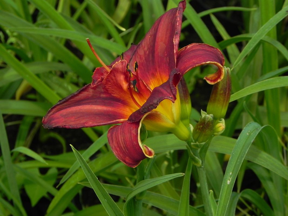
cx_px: 144
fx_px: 1531
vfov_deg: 8.1
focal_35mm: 184
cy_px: 108
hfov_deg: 10.7
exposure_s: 1/500
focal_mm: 32.7
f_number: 5.6
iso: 160
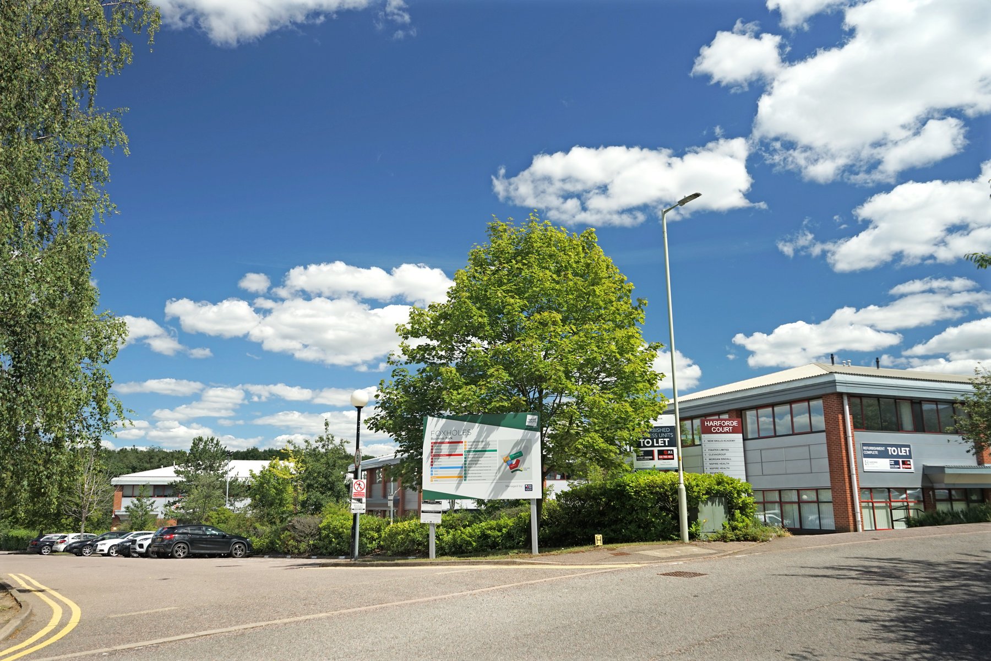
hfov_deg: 65.5
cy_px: 330
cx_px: 496
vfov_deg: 46.4
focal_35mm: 28
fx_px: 771
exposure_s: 1/125
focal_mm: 28
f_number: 8
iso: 100
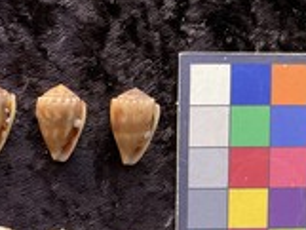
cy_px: 229
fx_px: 557
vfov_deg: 22.4
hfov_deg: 29.8
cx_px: 48
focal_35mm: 63
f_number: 1.8
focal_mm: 3
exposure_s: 1/120
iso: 40
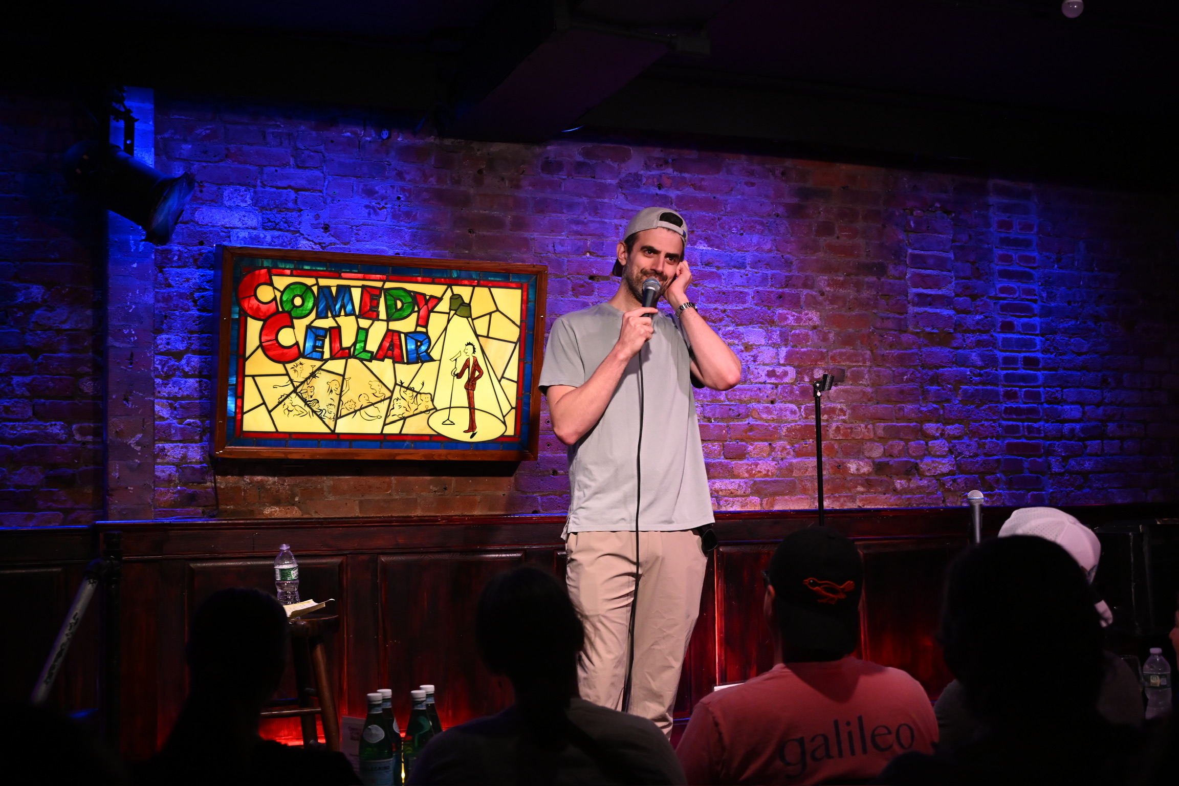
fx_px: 1474
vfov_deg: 29.9
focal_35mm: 45
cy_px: 393
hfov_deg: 43.6
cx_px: 590
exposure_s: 1/50
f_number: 5.3
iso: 4000
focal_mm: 45
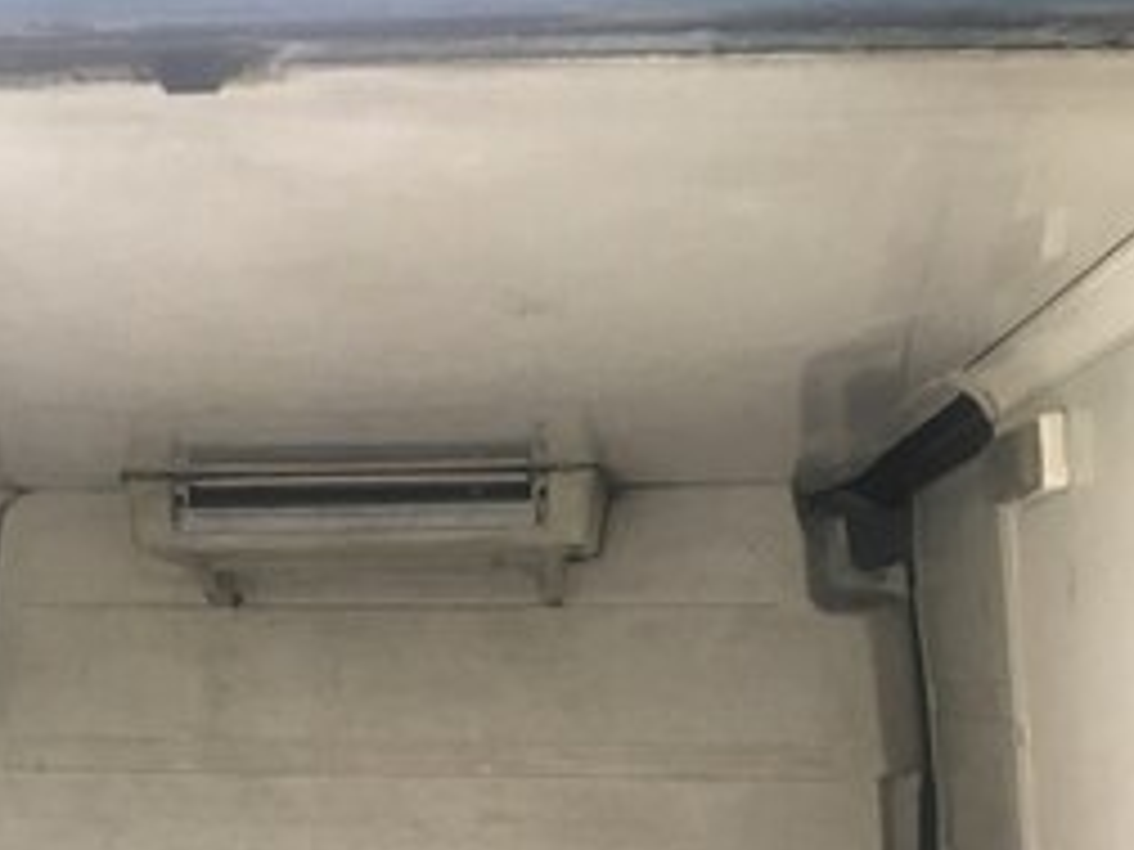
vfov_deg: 22.8
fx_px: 1867
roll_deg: -1.3
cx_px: 392
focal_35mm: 57
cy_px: 1106
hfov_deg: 33.5
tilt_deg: -8.2
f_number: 2.2
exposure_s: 1/33
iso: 40
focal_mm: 4.15
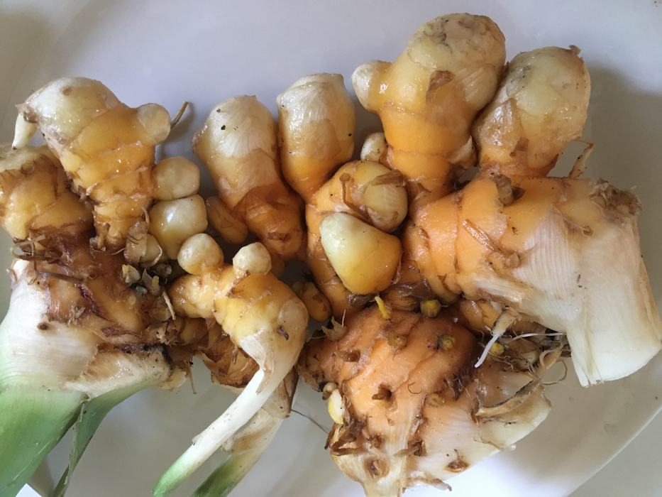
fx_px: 555
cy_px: 248
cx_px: 331
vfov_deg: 48.2
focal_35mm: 29
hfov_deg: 61.7
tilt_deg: -75.8
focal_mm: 4.15
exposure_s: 1/17
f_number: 2.2
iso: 200
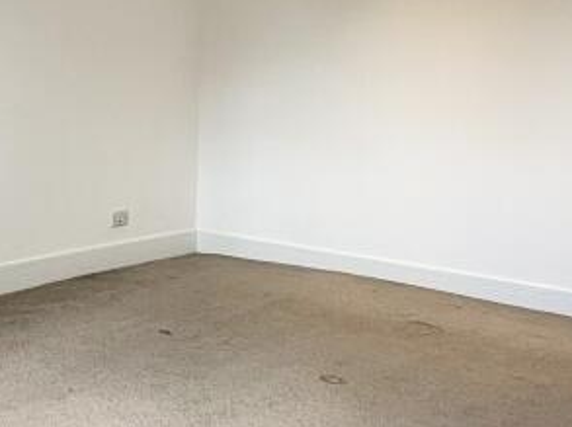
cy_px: 103
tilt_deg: -0.2
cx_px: 61
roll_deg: -1.5
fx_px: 809
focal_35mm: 49
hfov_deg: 36.6
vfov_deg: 29.1
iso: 100
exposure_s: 1/100
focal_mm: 2.22
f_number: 2.2
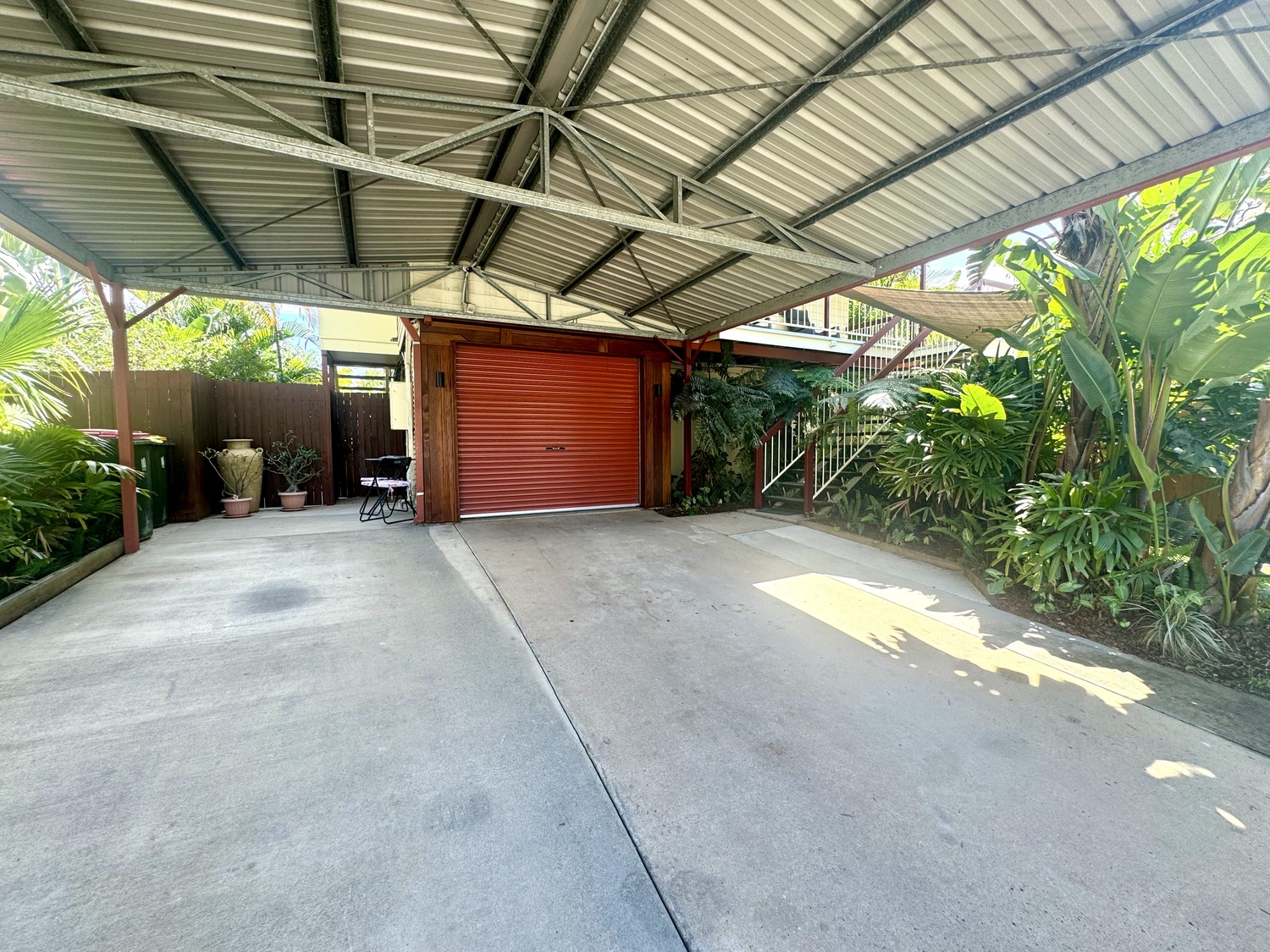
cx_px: 635
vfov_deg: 85.7
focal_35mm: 14
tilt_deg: -3.2
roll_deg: +1.0
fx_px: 514
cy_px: 476
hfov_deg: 102.1
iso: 40
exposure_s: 1/116
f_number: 2.2
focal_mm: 2.22
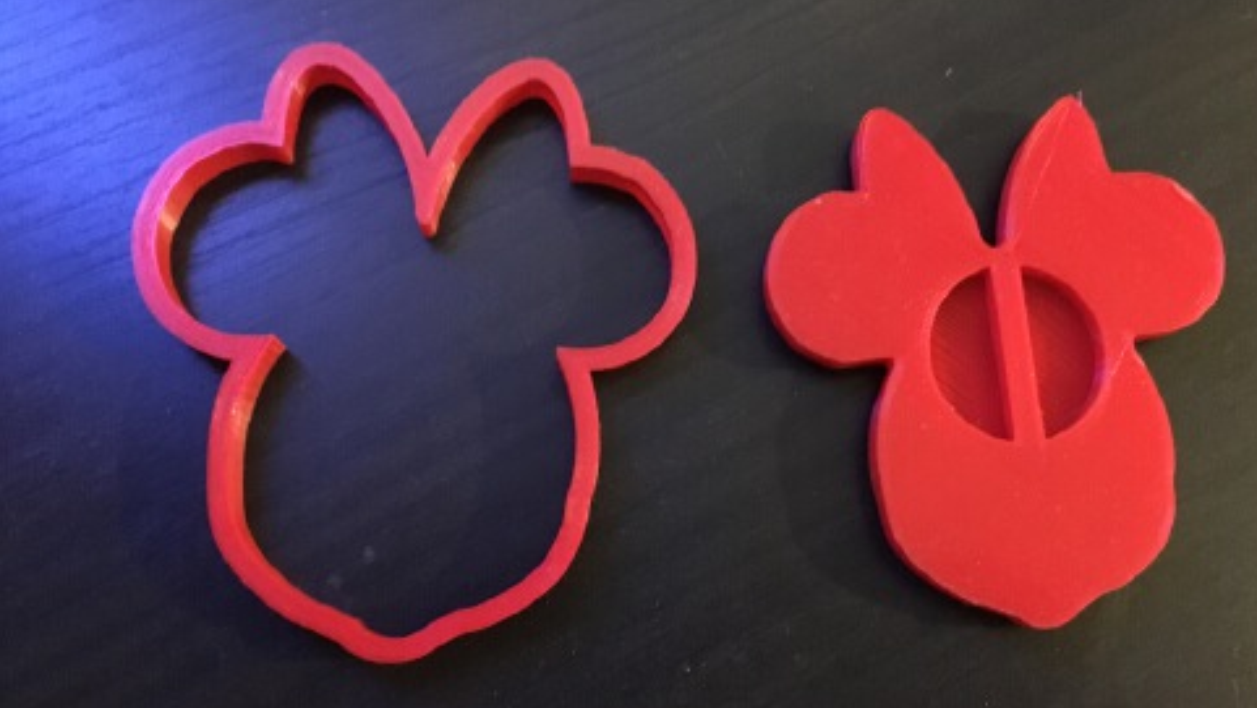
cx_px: 694
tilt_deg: -79.8
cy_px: 376
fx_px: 1167
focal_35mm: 35
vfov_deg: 33.7
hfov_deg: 56.5
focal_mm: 4.15
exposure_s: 1/17
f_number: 2.2
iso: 800
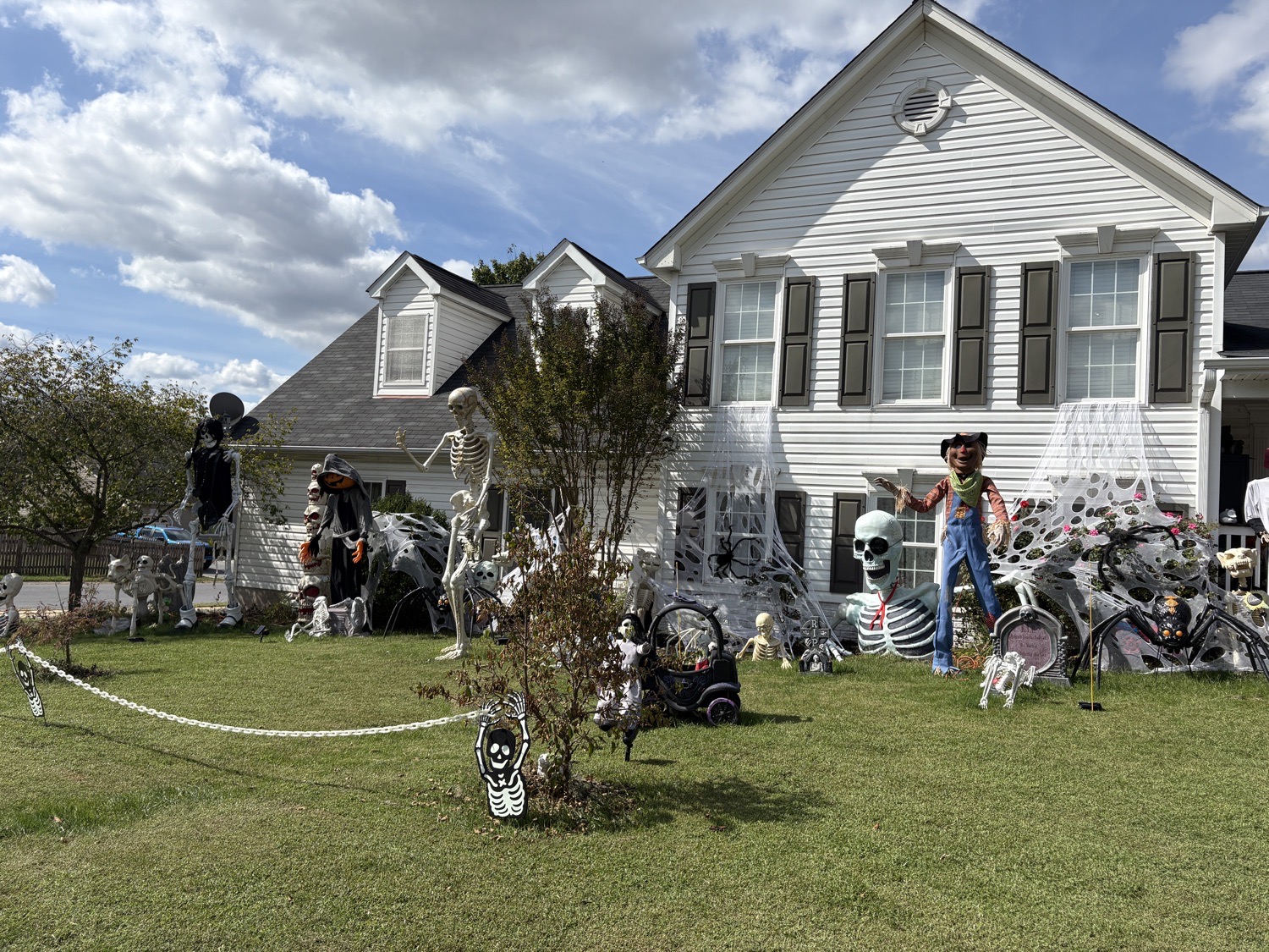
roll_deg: -2.5
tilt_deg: +2.9
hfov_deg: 67.3
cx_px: 634
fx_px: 953
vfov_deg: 53.1
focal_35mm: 26
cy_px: 476
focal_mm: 5.96
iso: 50
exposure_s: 1/5348
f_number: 1.6
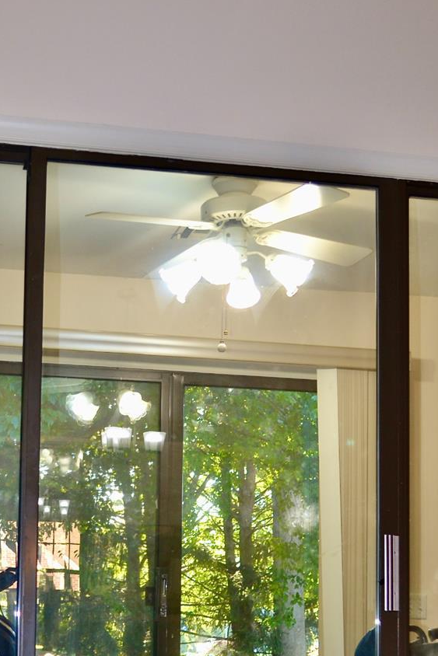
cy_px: 506
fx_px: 1167
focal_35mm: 64
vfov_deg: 30.8
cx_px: 113
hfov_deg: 21.1
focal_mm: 24
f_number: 4
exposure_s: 1/60
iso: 450
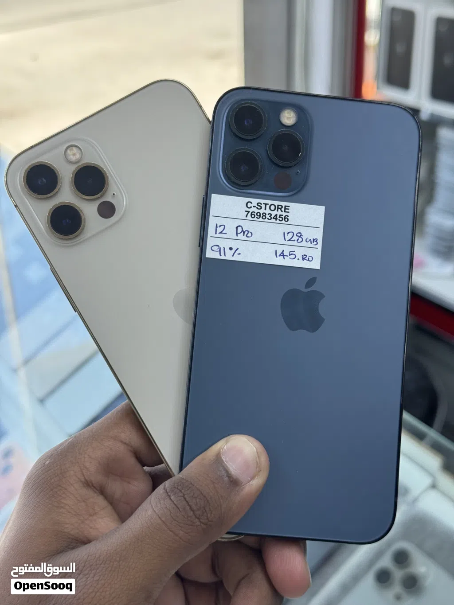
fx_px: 839
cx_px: 227
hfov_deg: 30.3
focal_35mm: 48
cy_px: 302
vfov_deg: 39.7
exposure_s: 1/558
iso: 64
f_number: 1.78
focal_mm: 6.76
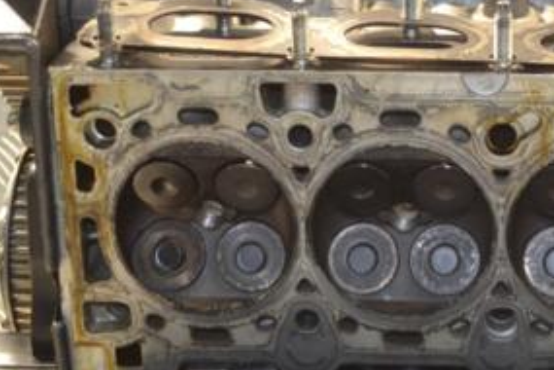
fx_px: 1554
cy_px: 107
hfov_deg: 19.9
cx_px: 478
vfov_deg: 13.5
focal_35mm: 101
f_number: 4.8
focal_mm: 32
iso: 1000
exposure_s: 1/60
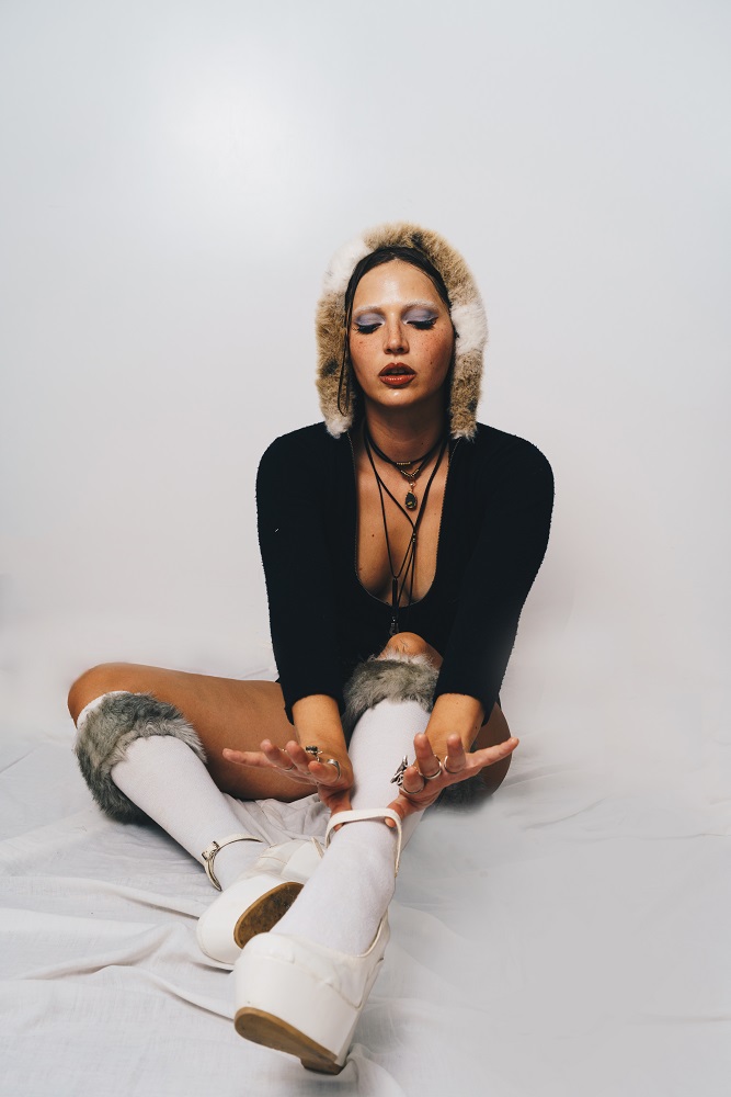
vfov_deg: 54.4
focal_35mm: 35
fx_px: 1066
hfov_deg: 37.9
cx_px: 366
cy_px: 548
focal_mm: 35
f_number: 7.1
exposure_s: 1/125
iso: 200
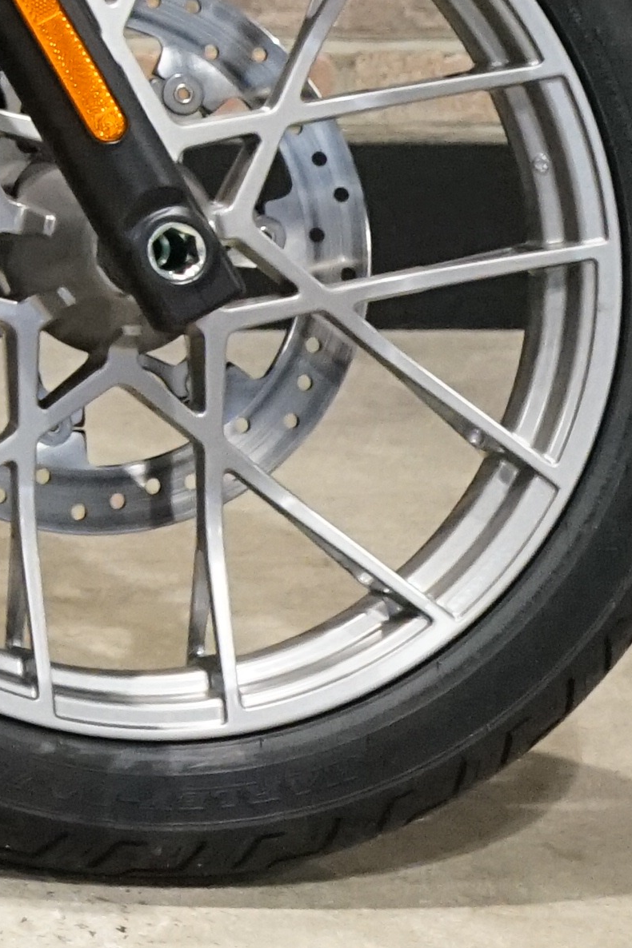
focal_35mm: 167
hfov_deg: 7.2
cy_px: -614
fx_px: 4400
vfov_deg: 11.6
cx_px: -1378
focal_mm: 33
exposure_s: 1/160
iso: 4000
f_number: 4
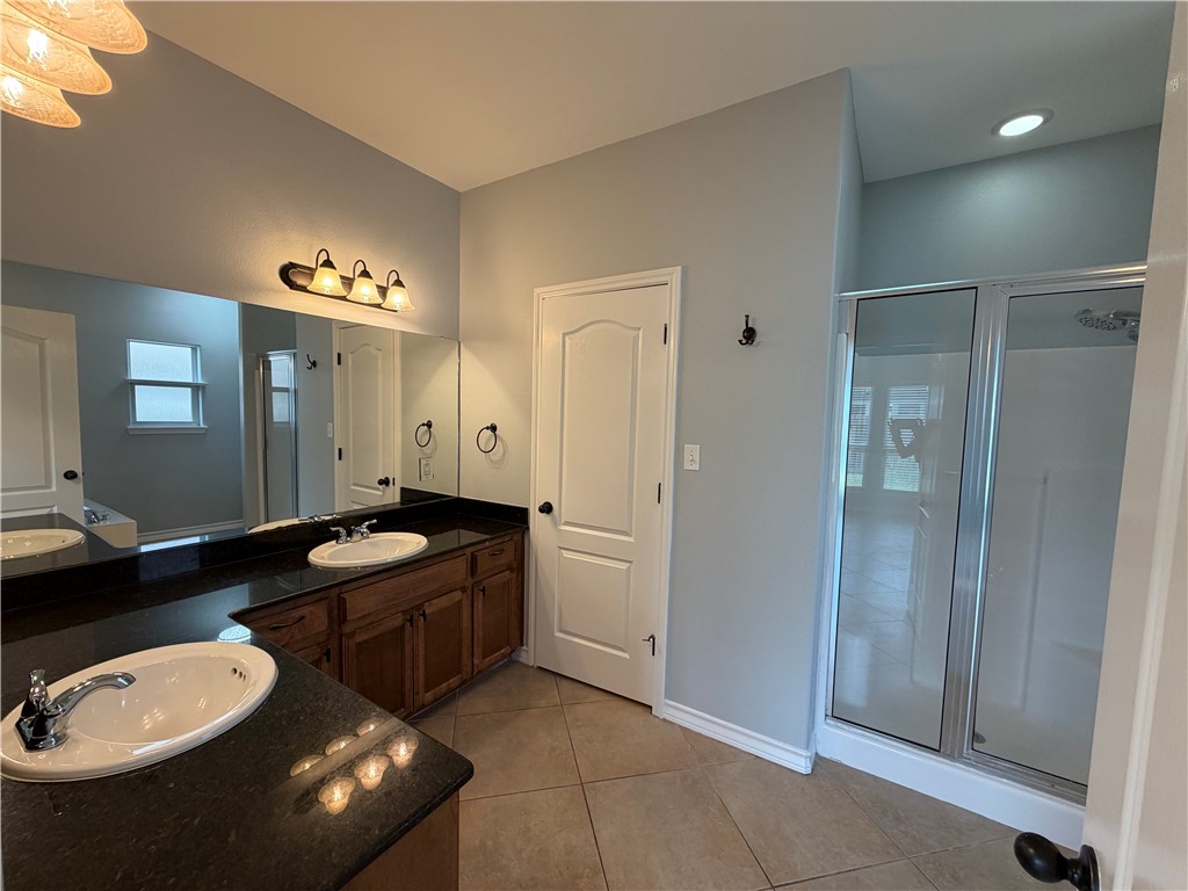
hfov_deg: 102.1
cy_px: 446
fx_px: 480
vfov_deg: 85.7
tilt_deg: -3.5
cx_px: 594
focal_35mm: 14
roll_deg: -1.3
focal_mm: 2.22
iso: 160
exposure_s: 1/120
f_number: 2.2
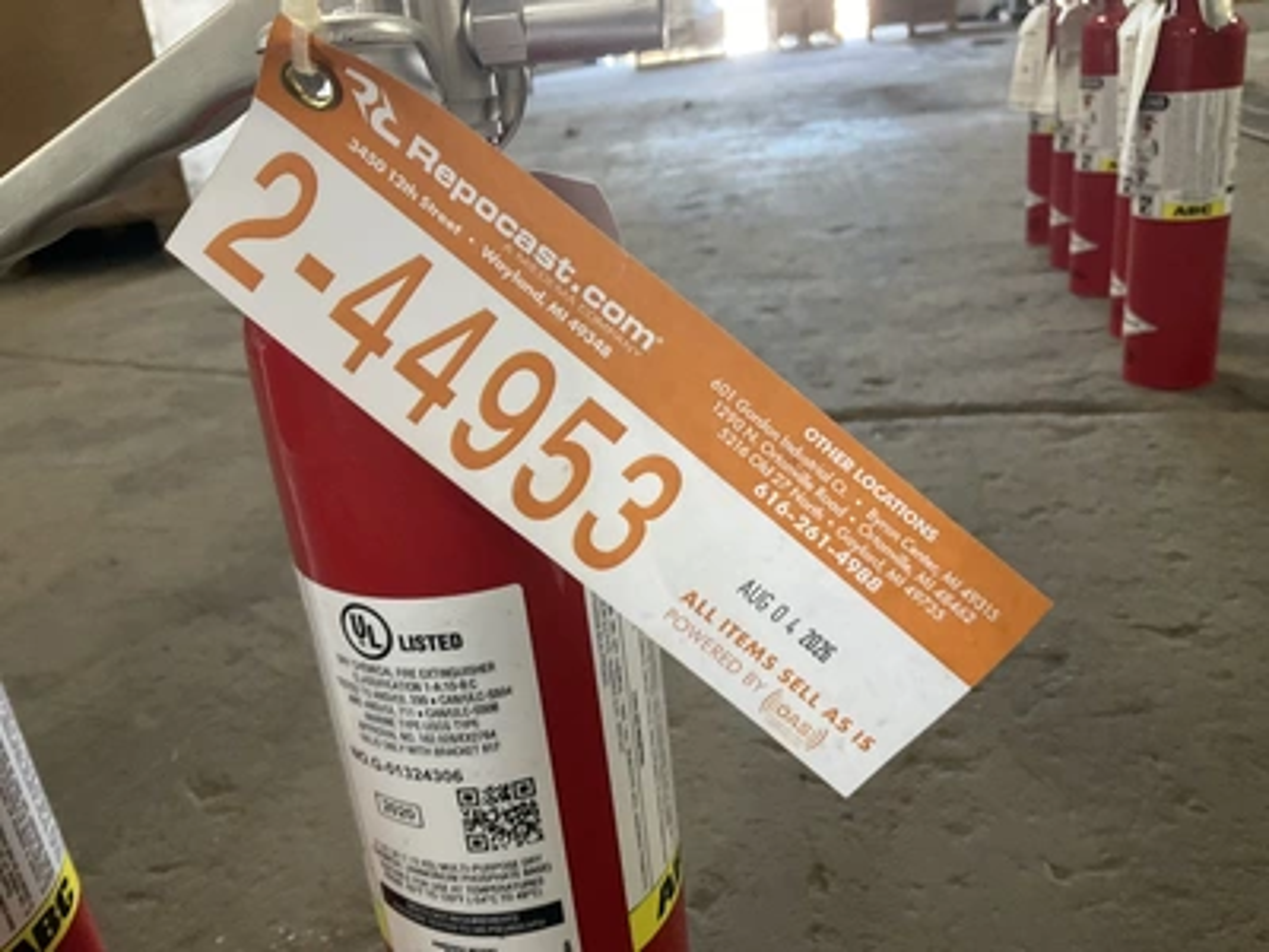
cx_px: 634
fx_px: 1063
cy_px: 476
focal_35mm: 29
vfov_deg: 48.2
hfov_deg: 61.7
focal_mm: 3
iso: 160
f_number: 1.8
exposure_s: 1/60
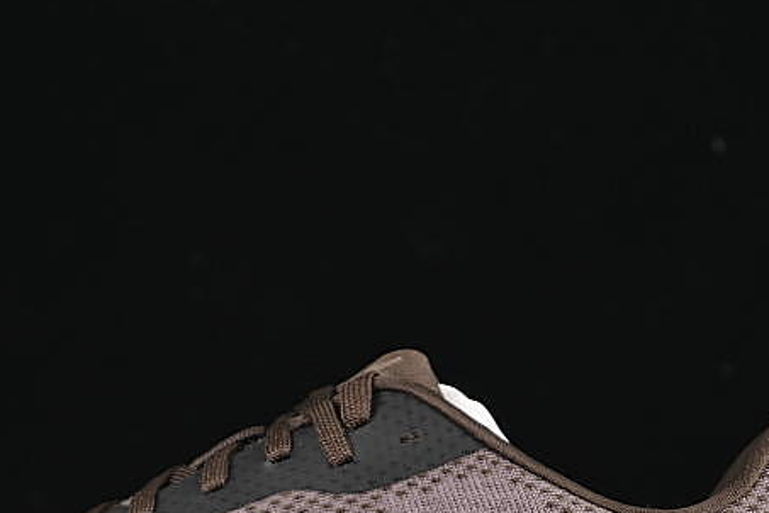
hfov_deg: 11.5
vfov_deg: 7.6
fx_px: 3823
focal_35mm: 179
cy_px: 545
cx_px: 258
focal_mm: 50
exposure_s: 1/60
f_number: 6.3
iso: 160
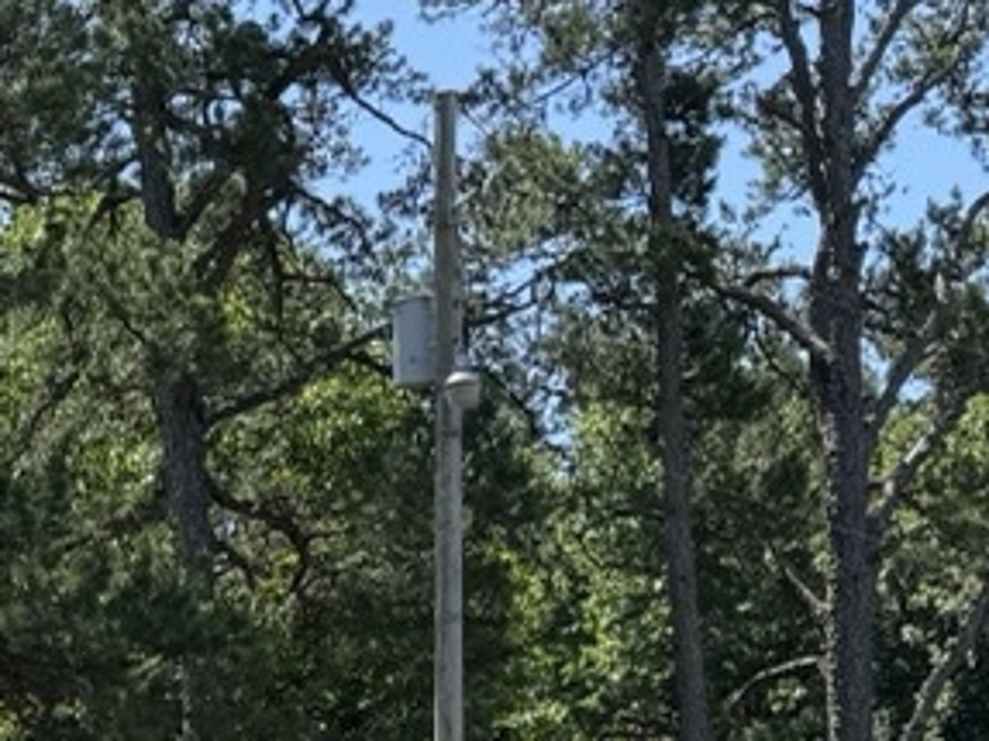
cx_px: -517
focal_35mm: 107
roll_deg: +1.8
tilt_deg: -1.6
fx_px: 3056
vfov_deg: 12.9
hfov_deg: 16.6
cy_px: 1175
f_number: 1.78
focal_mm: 6.76
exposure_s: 1/1721
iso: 80
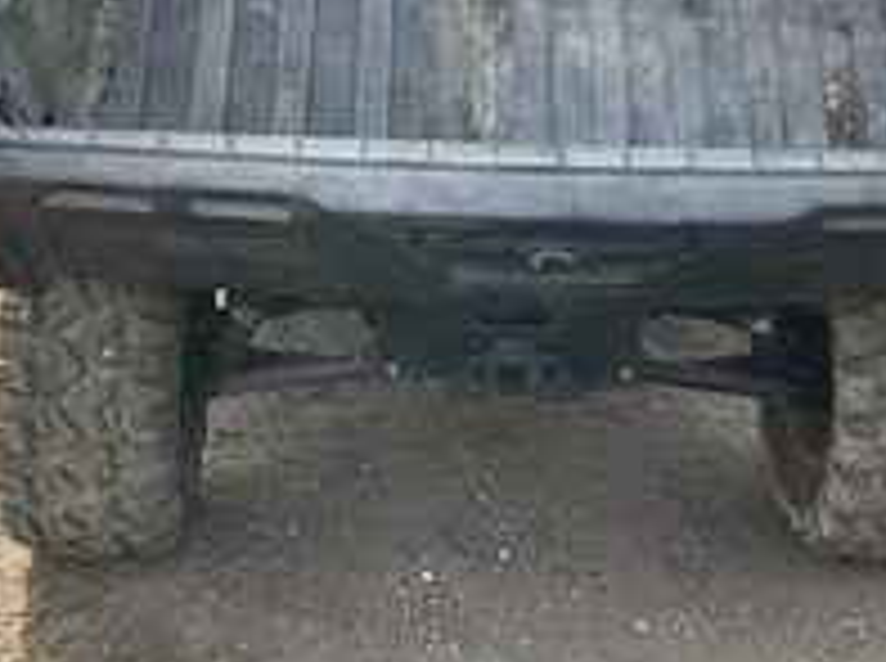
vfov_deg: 24.2
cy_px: 95
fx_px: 1507
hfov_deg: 32.7
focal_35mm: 59
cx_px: 499
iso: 25
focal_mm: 3
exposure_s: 1/545
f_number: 1.8
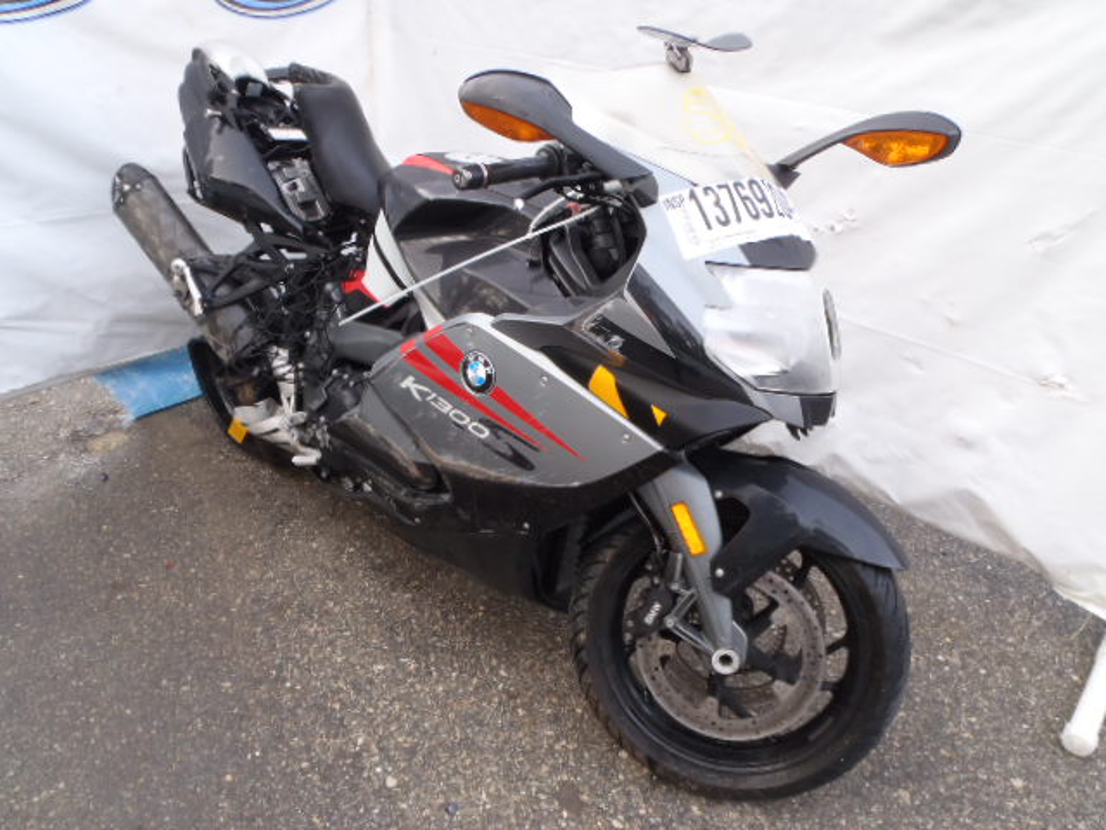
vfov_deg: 49.7
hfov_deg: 63.4
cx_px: 553
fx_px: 895
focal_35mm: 28
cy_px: 415
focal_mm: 5
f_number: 3.5
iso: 100
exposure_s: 1/60
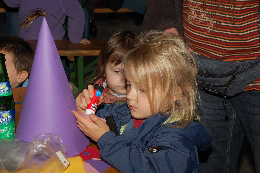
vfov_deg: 13.0
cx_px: 130
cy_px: 86
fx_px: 758
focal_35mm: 105
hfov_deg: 19.5
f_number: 11
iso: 200
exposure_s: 1/60
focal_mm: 70
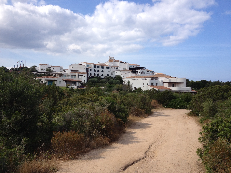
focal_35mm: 35
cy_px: 86
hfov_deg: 52.6
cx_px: 116
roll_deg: -1.4
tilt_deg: -0.1
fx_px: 234
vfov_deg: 40.7
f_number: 2.4
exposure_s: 1/1284
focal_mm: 4.28
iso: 50
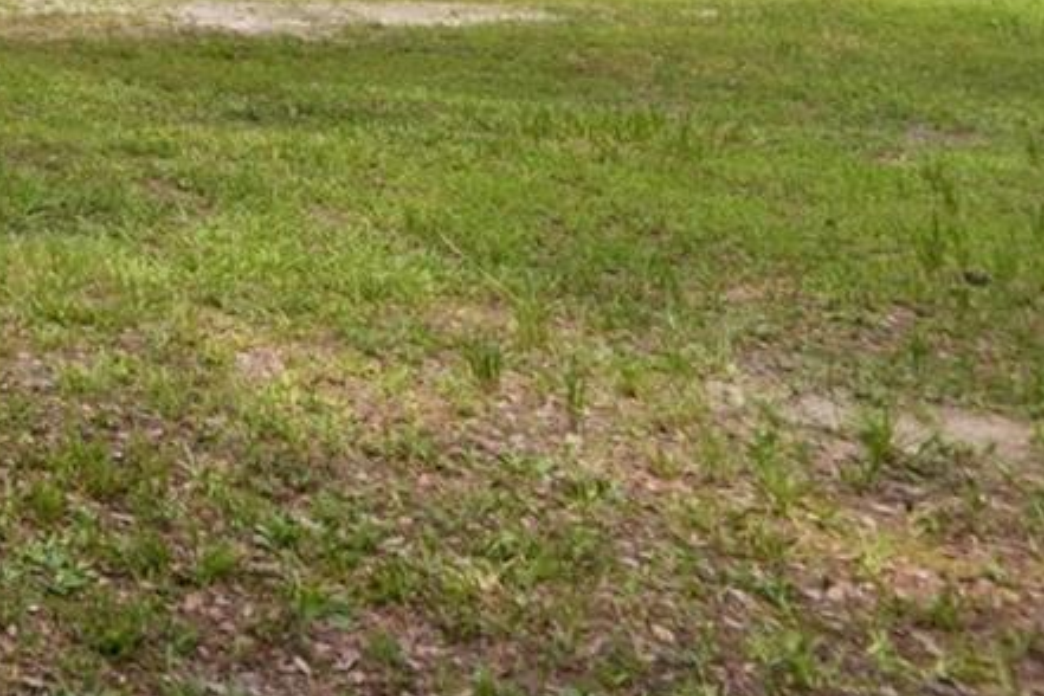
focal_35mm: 58
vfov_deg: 20.2
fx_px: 1682
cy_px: -341
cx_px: -599
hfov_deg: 24.7
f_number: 8
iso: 400
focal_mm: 16
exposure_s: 1/500
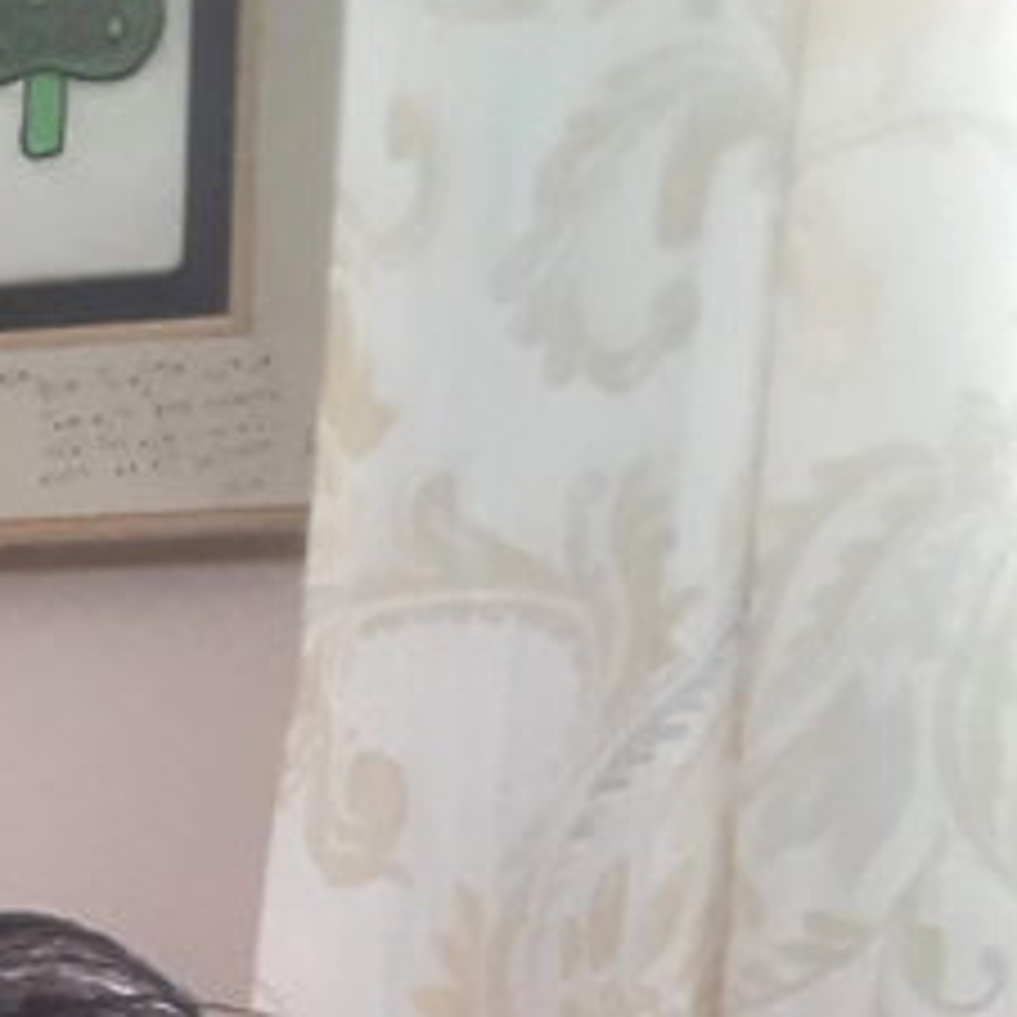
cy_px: 1773
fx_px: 2393
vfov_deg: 19.0
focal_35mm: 72
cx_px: -216
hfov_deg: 22.1
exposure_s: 1/24
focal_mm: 2
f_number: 2.2
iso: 80
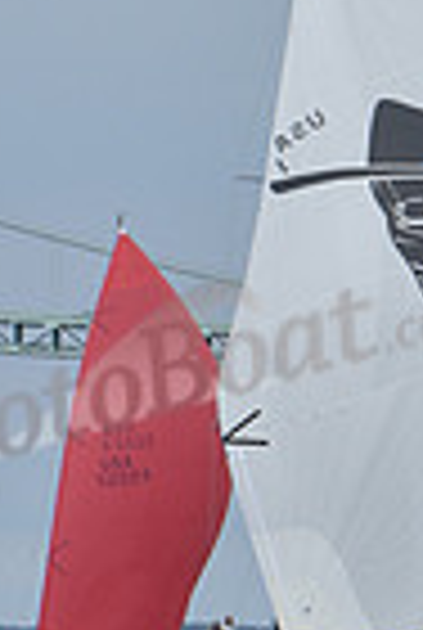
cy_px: 81
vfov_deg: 2.5
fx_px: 14486
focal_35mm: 826
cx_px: 727
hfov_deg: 1.7
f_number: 10
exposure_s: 1/1000
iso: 320
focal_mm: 200
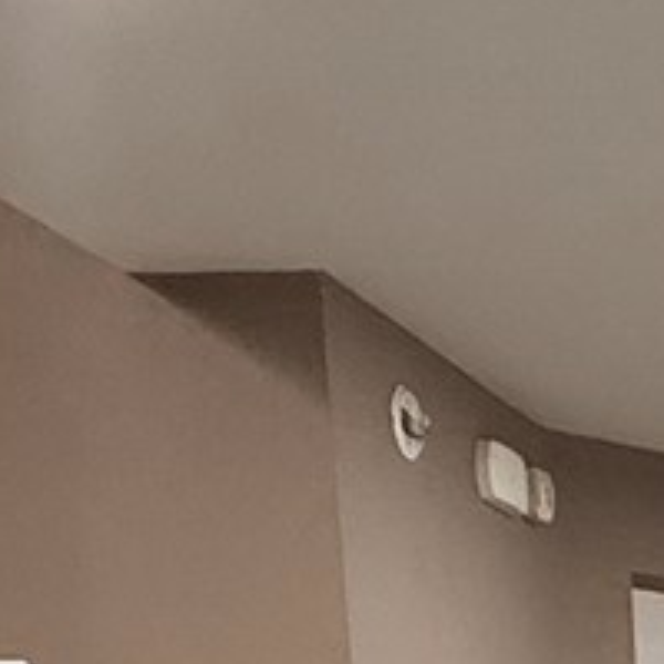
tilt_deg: -13.8
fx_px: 2148
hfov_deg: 15.0
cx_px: 1238
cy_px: 1497
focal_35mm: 99
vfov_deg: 13.7
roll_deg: -0.9
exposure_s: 1/60
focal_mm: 2.22
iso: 200
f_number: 2.2
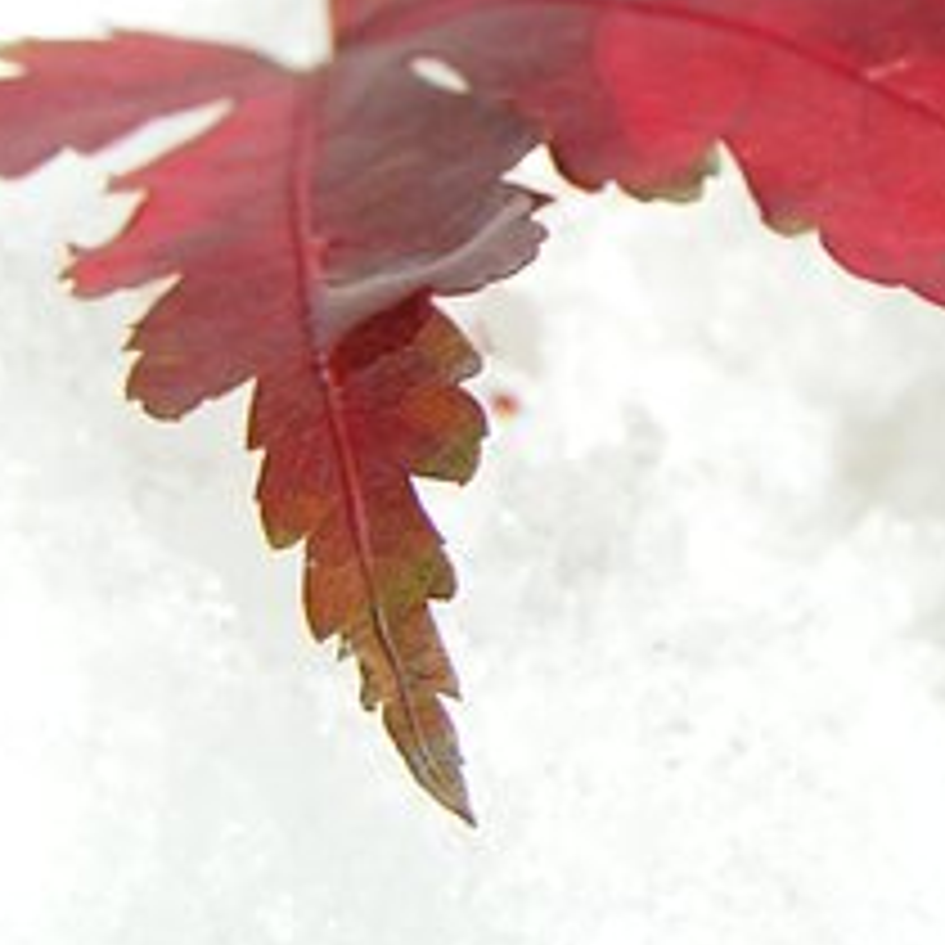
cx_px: 832
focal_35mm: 136
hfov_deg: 12.7
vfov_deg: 12.8
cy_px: 315
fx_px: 4200
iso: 50
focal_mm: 9.7
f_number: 6.3
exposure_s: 1/250
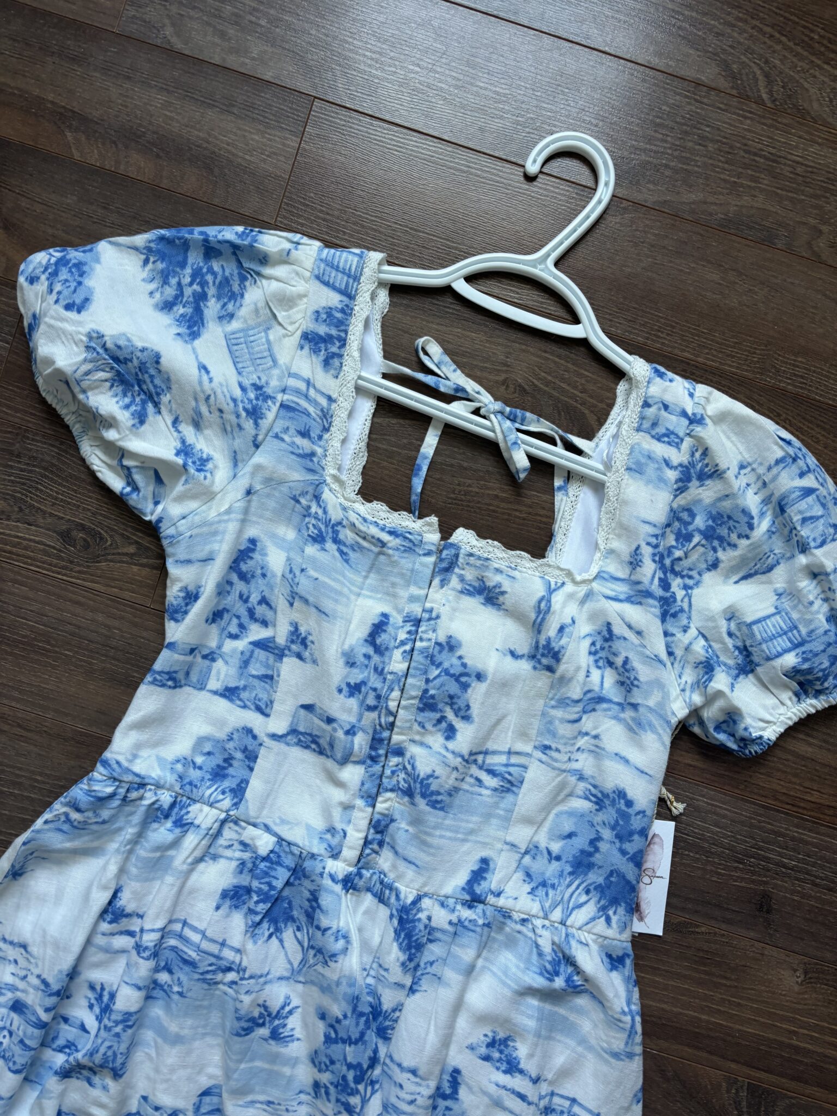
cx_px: 418
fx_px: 838
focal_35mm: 26
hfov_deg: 53.1
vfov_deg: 67.3
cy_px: 558
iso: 100
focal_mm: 5.96
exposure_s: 1/121
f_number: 1.6
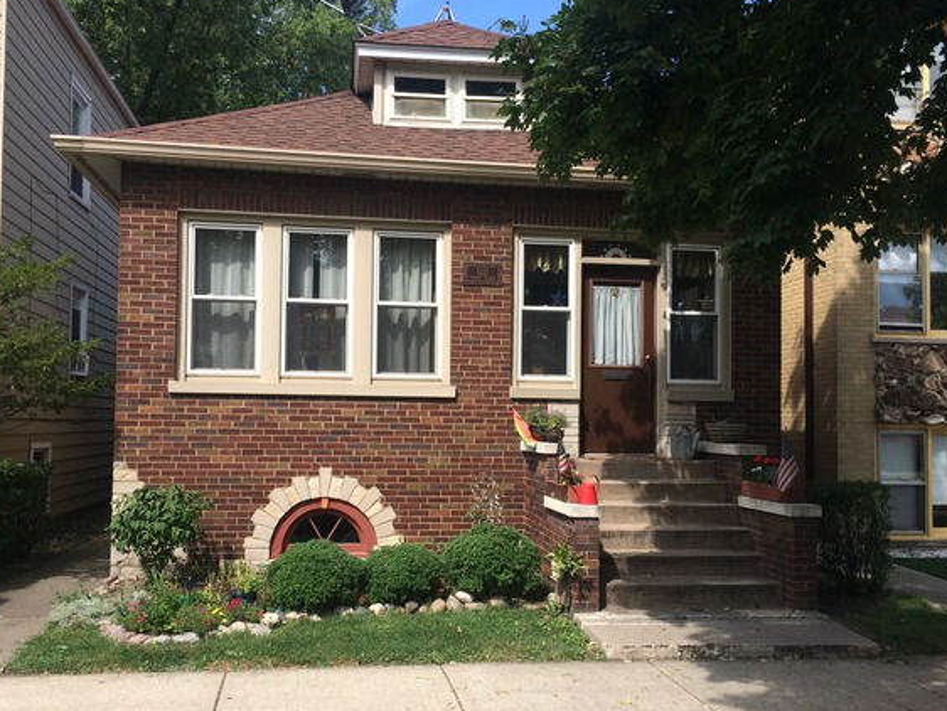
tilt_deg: +2.2
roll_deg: +0.0
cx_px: 470
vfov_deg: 42.9
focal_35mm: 33
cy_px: 393
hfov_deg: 55.3
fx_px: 903
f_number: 2.2
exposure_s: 1/1282
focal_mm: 4.15
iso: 32
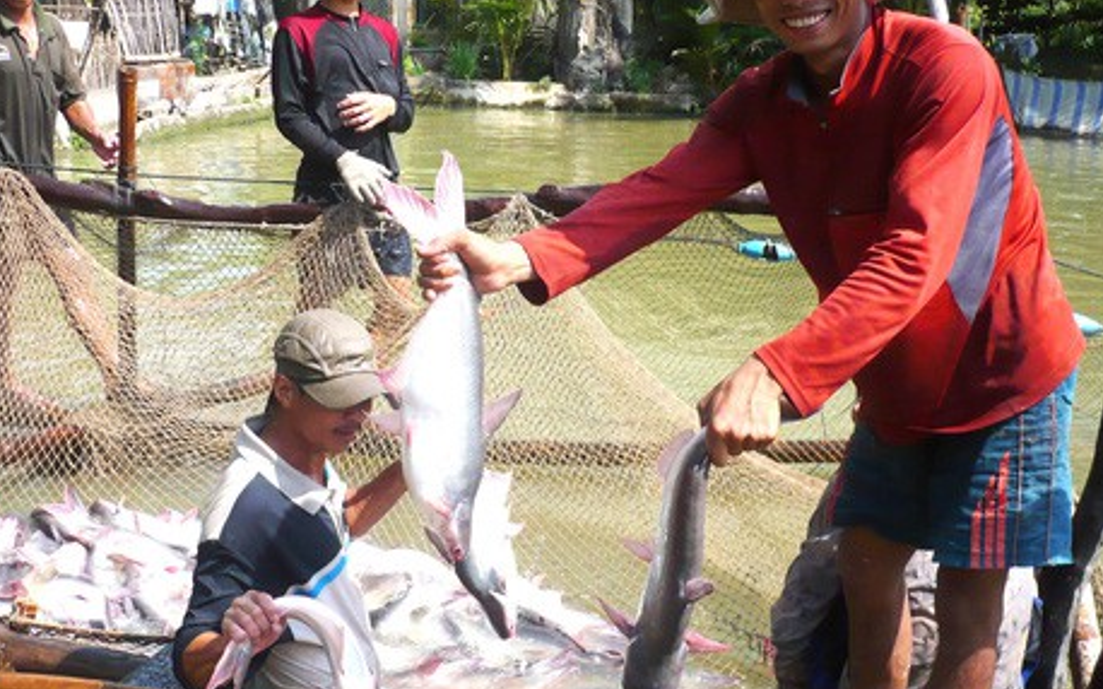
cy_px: 355
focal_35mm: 50
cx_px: 503
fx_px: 1503
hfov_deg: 40.3
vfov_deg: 25.8
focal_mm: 6.6
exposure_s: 1/1000
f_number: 3
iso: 100
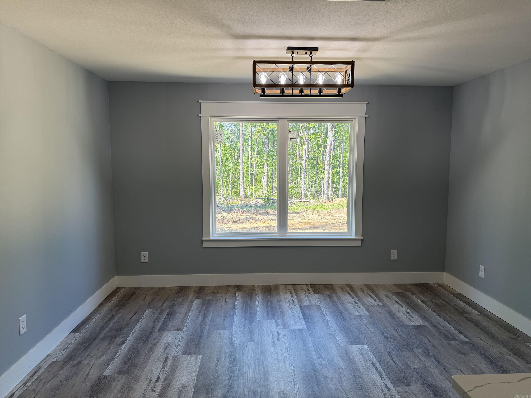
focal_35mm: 24
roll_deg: +0.5
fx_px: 368
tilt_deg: -5.4
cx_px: 266
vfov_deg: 56.8
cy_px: 199
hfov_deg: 71.6
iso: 64
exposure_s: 1/170
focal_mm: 6.76
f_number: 1.78
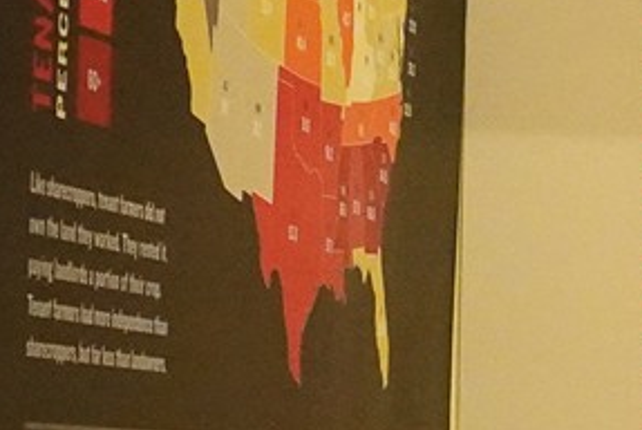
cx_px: 1481
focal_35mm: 195
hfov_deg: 9.5
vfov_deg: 6.8
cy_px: -437
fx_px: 3481
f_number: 5.6
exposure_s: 1/80
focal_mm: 28
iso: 8000
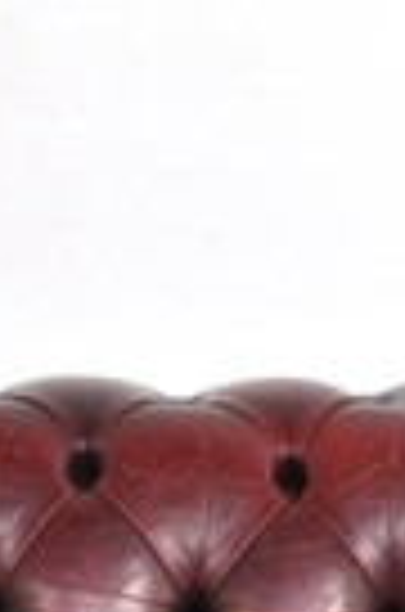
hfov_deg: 6.2
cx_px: 230
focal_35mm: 221
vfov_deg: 9.2
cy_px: 686
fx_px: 3748
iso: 400
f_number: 8
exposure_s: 1/125
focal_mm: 26
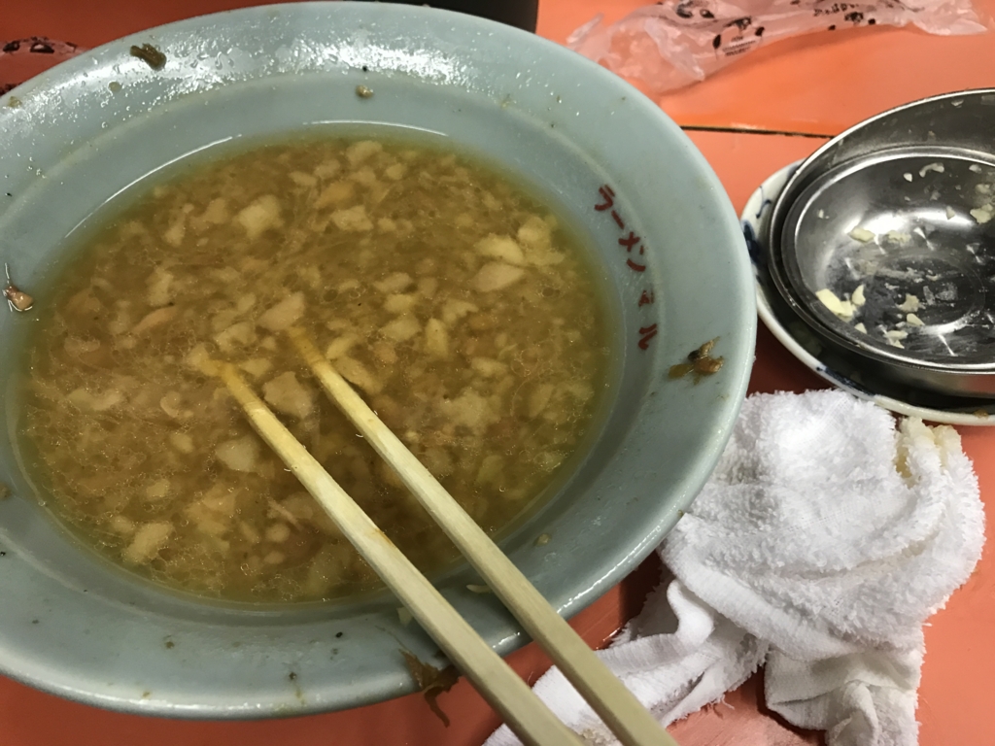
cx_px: 498
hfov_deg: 63.4
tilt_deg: -53.0
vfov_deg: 49.7
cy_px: 373
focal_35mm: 28
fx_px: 805
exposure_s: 1/17
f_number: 1.8
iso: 50
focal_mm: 3.99
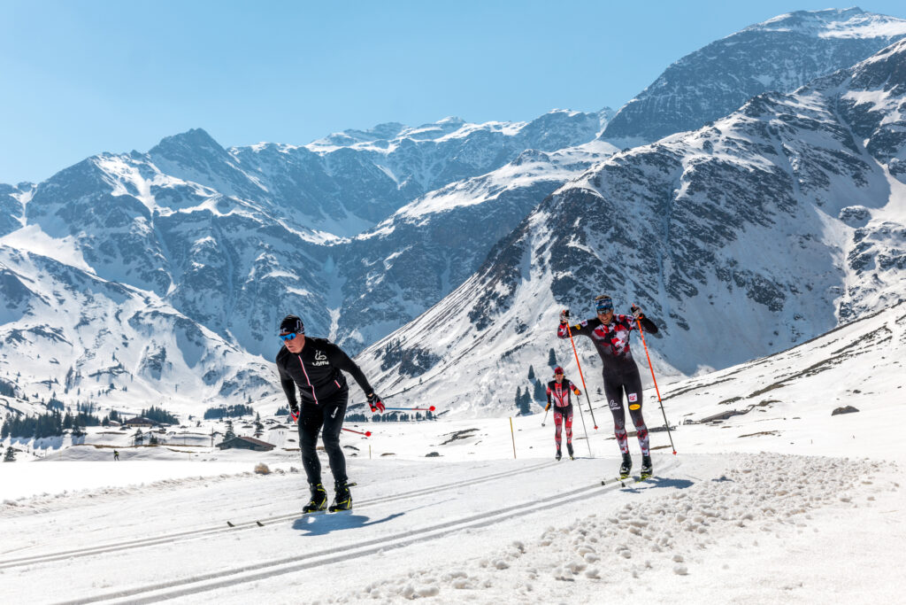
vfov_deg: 32.6
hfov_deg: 47.4
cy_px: 302
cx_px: 453
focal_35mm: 41
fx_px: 1032
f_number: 6.3
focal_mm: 41
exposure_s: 1/1250
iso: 100
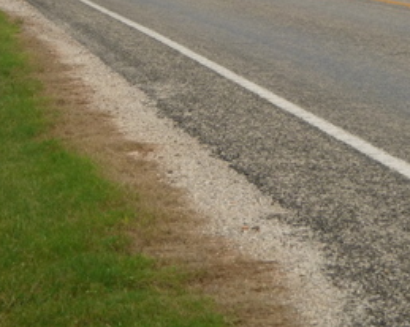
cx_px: 293
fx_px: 1929
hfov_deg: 12.1
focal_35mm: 159
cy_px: -43
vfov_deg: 9.6
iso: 100
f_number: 5.4
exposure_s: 1/500
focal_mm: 11.9
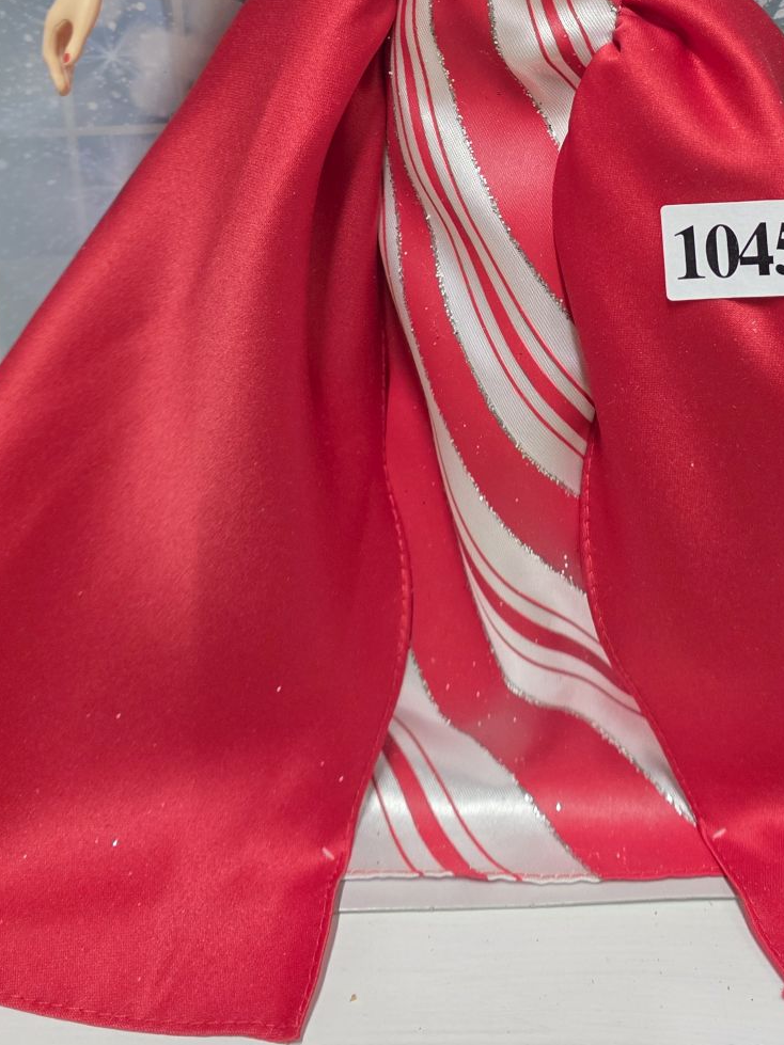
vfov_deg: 38.0
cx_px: 520
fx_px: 1420
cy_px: 122
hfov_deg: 30.7
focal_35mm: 47
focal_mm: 6.3
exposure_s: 1/100
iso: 1000
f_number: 1.7
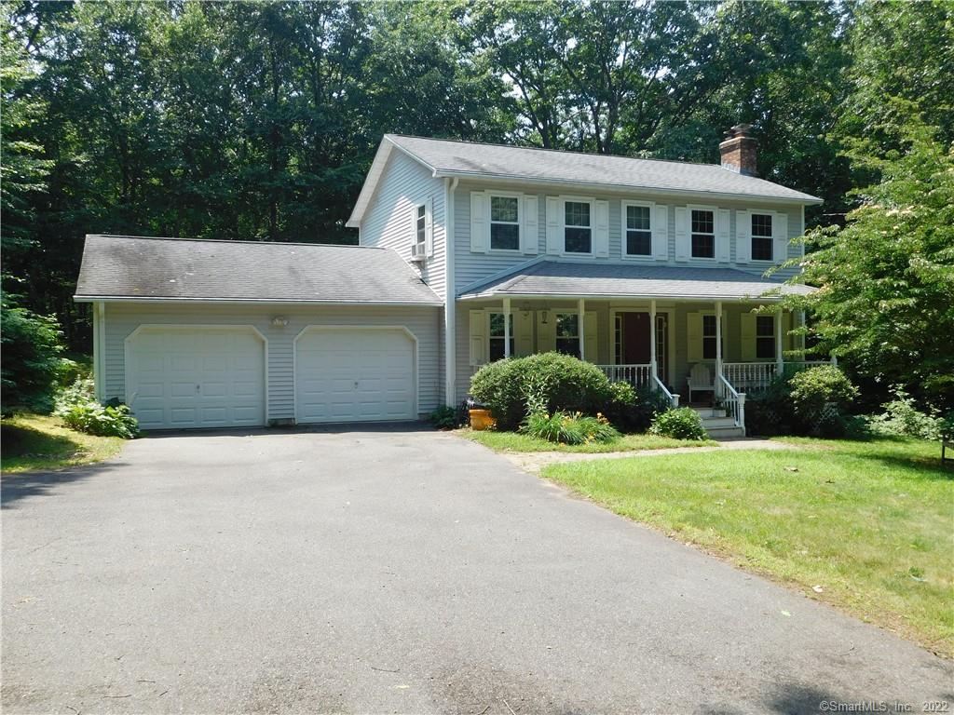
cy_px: 358
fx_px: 827
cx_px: 477
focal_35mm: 30
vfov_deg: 46.8
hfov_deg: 60.0
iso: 125
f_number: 3.2
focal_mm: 5.3
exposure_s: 1/640
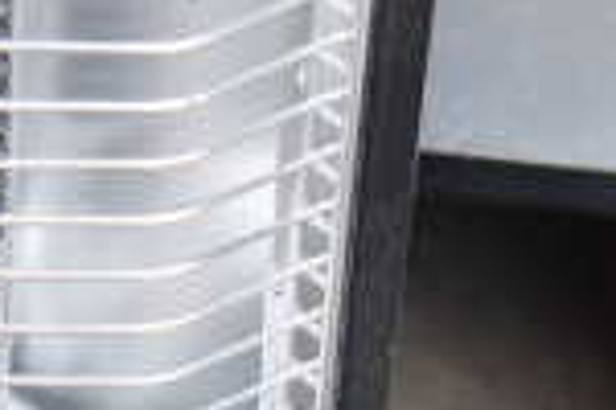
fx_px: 5750
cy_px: 830
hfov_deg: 6.1
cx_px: -181
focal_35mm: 336
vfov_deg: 4.0
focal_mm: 55
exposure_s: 1/100
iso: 400
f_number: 5.6
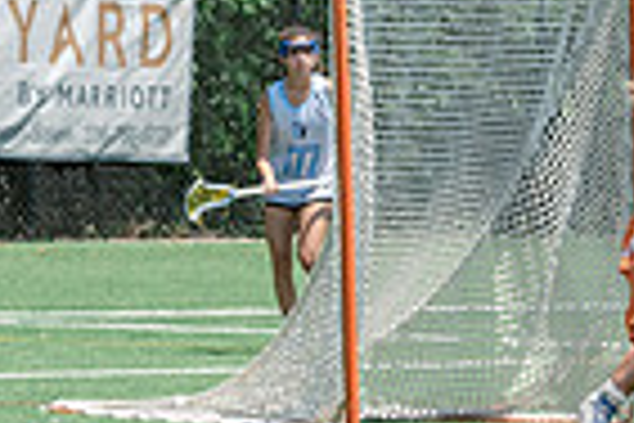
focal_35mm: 620
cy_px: 239
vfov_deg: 2.2
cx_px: 925
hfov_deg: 3.3
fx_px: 10918
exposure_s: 1/800
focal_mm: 120
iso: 400
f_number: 7.1
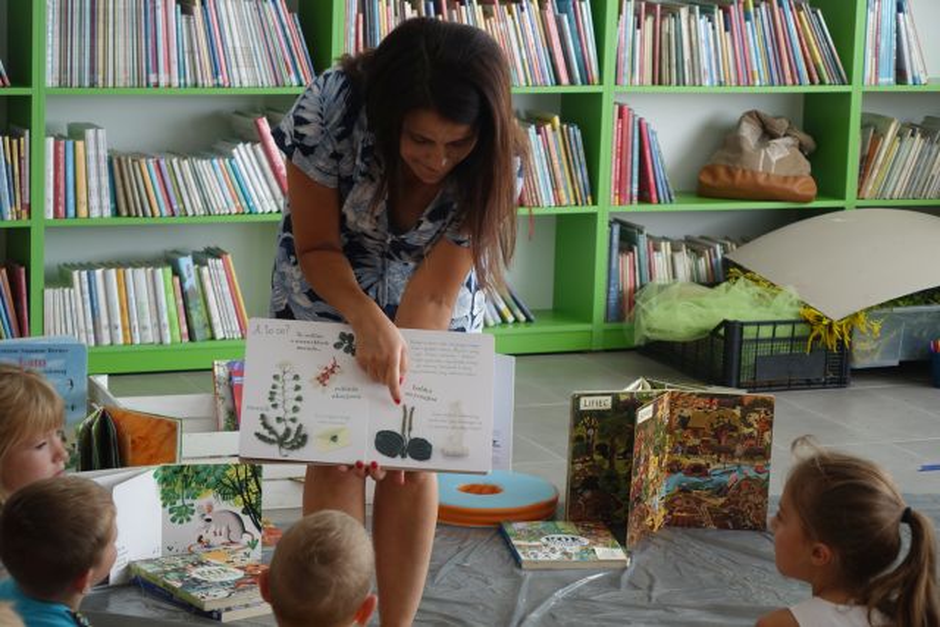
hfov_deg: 20.4
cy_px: 314
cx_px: 470
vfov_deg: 13.7
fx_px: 2612
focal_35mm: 100
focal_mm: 36.77
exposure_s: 1/125
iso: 200
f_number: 2.8
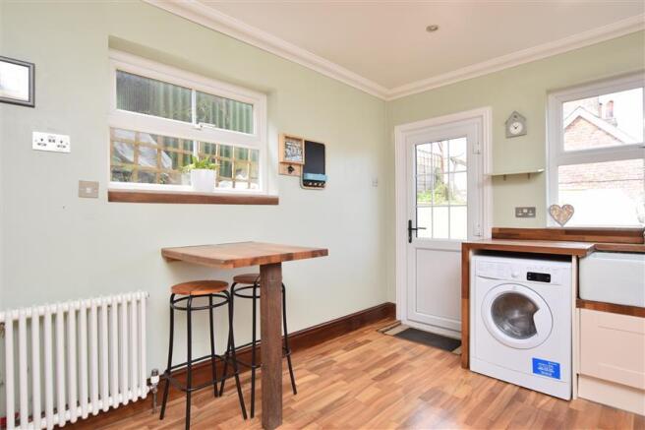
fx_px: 322
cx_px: 322
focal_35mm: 18
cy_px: 215
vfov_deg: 67.4
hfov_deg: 90.0
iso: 320
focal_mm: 12
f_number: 8
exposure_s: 1/100
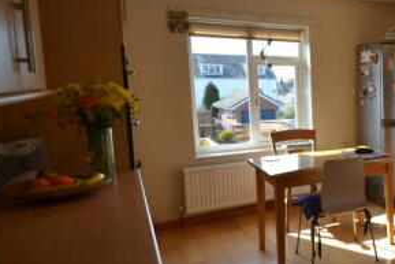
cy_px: 111
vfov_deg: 38.8
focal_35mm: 34
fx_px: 373
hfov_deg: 44.8
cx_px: 418
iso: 160
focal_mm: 10
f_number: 5.6
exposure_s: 1/125
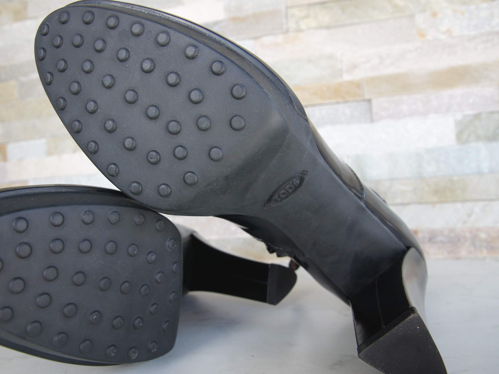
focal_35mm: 29
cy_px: 185
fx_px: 412
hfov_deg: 62.1
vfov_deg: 48.9
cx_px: 213
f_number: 6.3
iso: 200
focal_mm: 17
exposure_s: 1/60
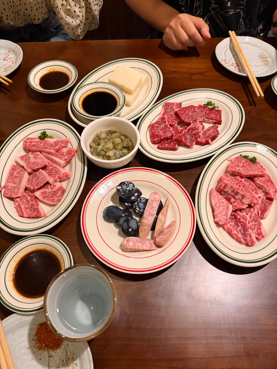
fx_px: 256
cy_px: 184
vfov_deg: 71.6
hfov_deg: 56.8
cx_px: 138
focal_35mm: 24
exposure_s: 1/50
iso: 500
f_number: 1.78
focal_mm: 6.76
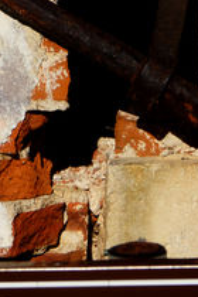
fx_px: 2656
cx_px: 74
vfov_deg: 6.4
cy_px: 13
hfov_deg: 4.3
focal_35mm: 322
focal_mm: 50
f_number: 13
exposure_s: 1/250
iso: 100
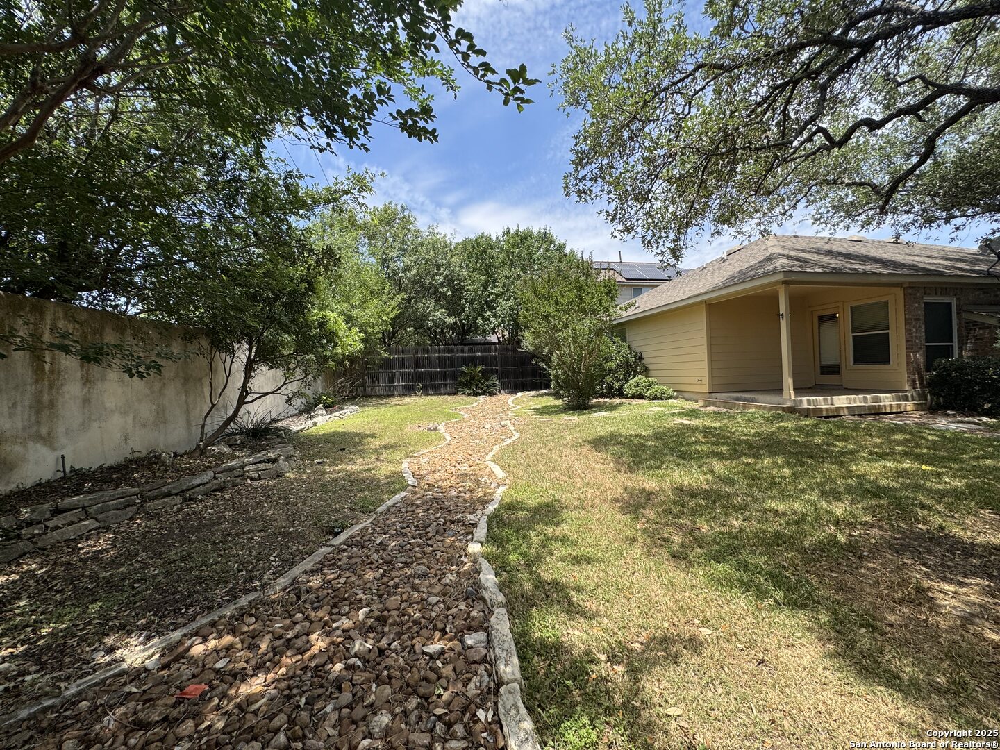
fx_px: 404
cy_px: 375
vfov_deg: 85.7
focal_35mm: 14
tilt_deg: +0.6
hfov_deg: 102.1
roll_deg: +1.1
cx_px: 500
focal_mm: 2.22
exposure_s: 1/1110
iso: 40
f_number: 2.2
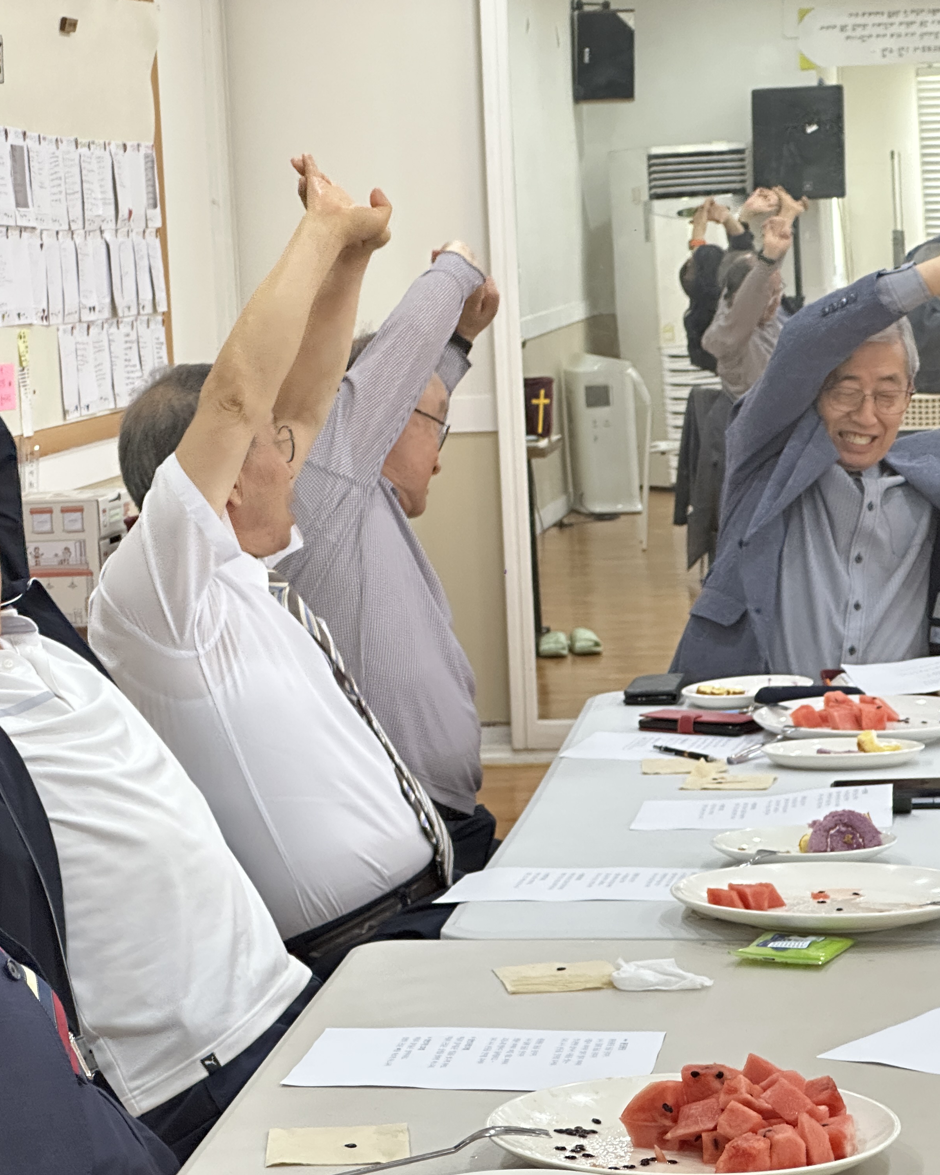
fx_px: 3512
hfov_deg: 15.2
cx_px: 217
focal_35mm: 101
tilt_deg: -5.1
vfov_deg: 19.0
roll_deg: +2.7
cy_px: 589
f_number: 2.8
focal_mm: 9
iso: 250
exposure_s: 1/60
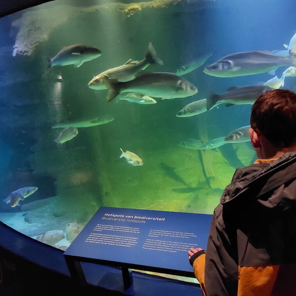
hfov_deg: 54.0
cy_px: 147
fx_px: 290
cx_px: 156
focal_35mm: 30
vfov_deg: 54.0
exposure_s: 1/25
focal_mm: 5.23
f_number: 1.8
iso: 2000
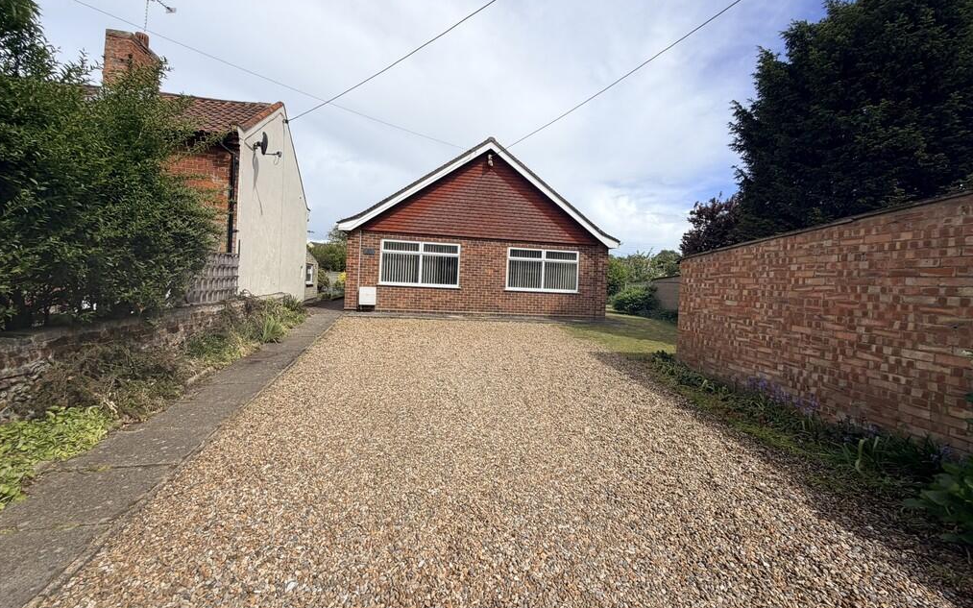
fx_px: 398
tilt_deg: -5.8
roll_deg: -2.6
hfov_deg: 101.5
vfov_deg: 74.7
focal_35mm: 15
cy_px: 284
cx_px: 482
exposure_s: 1/1125
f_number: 2.2
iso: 20
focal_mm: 2.22
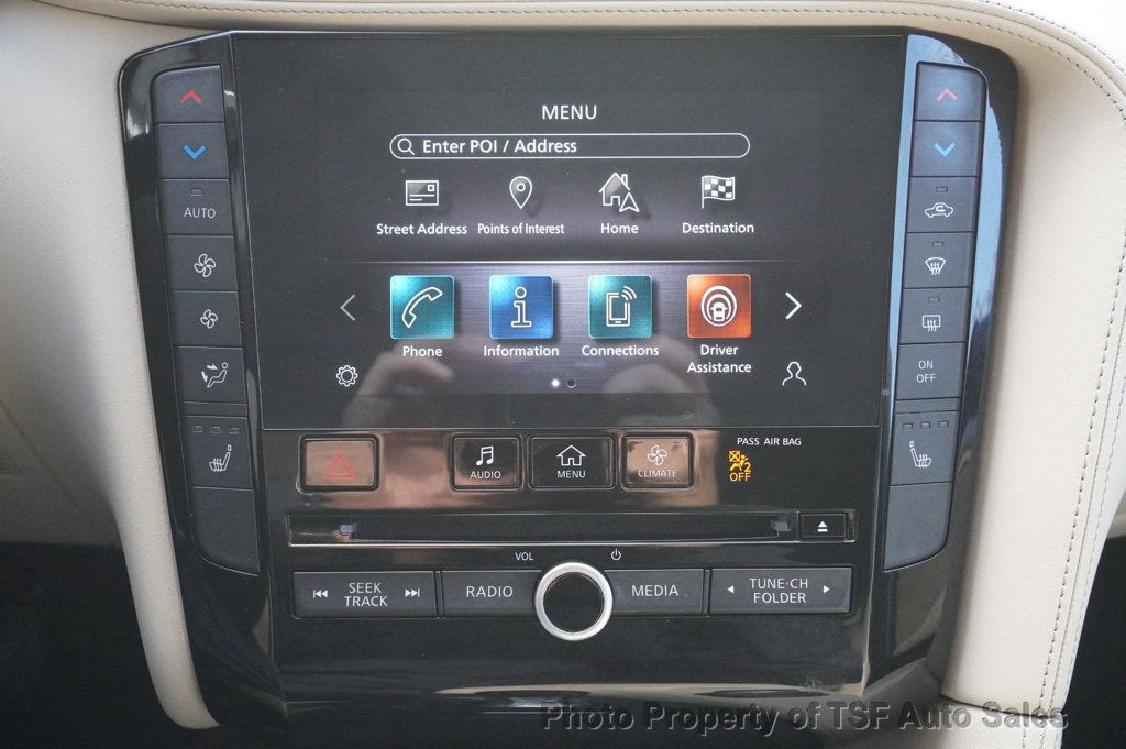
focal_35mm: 46
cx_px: 563
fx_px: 1453
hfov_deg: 42.4
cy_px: 374
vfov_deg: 28.9
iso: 6400
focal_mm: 31
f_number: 9
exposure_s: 1/250
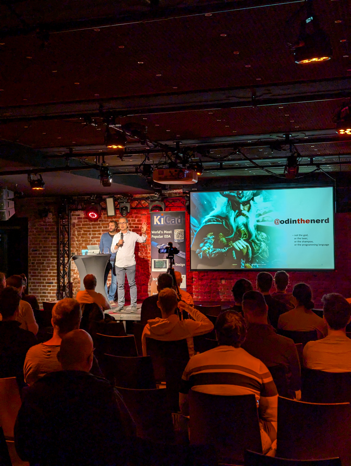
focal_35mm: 48
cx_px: 176
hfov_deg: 30.3
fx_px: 647
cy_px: 233
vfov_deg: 39.6
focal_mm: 6.81
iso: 246
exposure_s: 1/90
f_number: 1.85
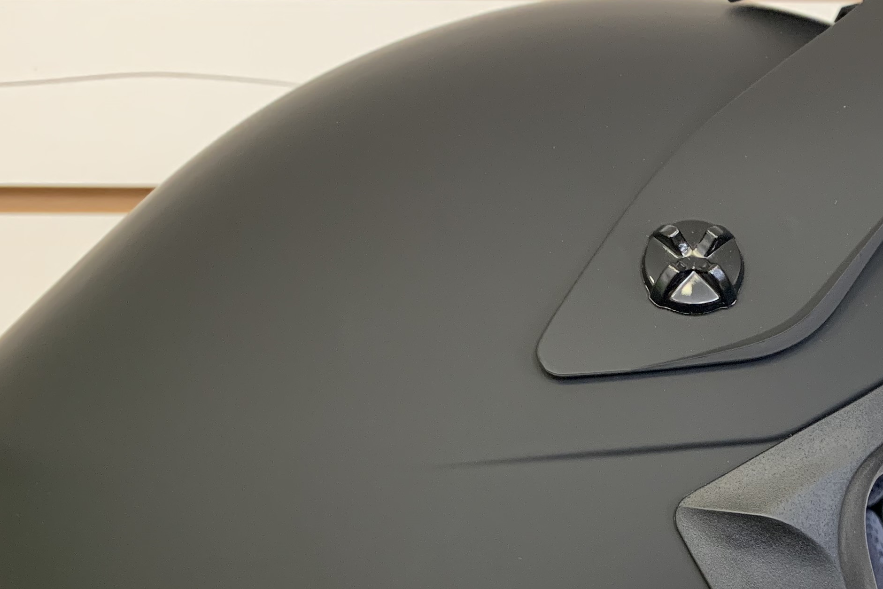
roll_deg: +0.2
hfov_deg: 32.6
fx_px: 1422
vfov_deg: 22.8
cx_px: 811
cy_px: 536
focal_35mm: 58
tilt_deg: -0.5
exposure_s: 1/60
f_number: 1.8
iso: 200
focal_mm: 4.25
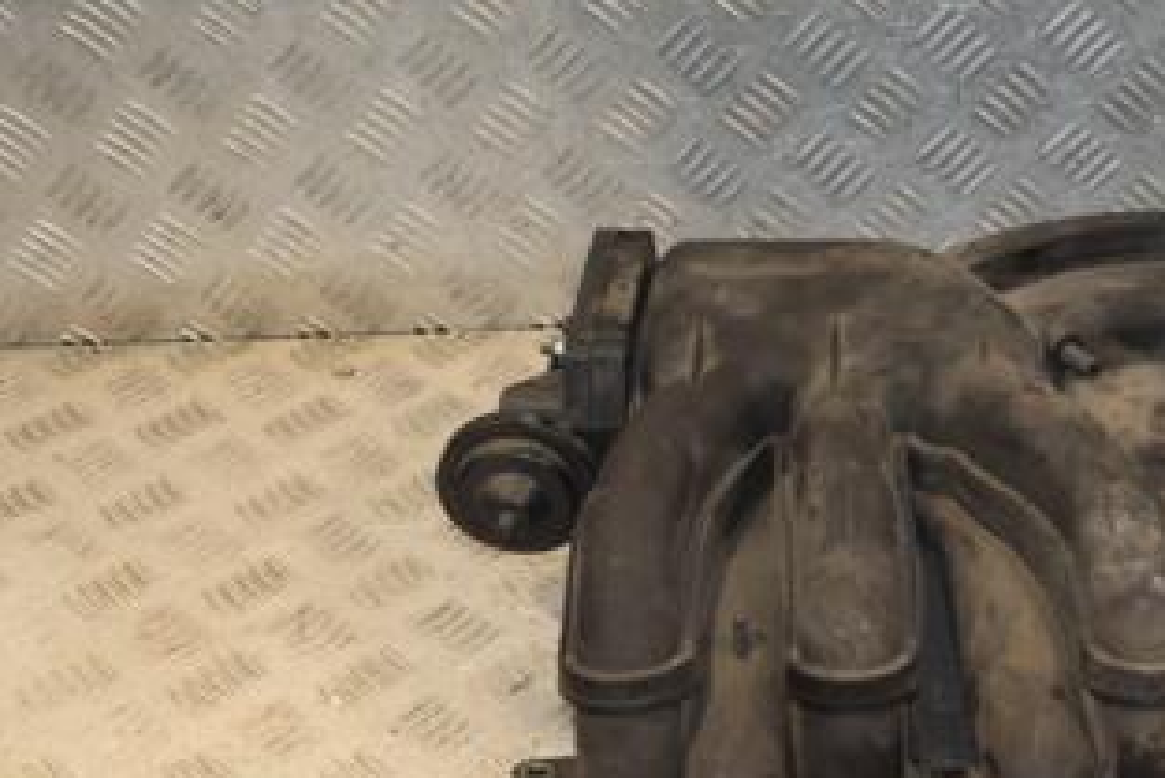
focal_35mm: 69
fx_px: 2234
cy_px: 402
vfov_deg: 19.8
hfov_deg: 28.6
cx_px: 931
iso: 800
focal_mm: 24
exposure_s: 1/200
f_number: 6.3
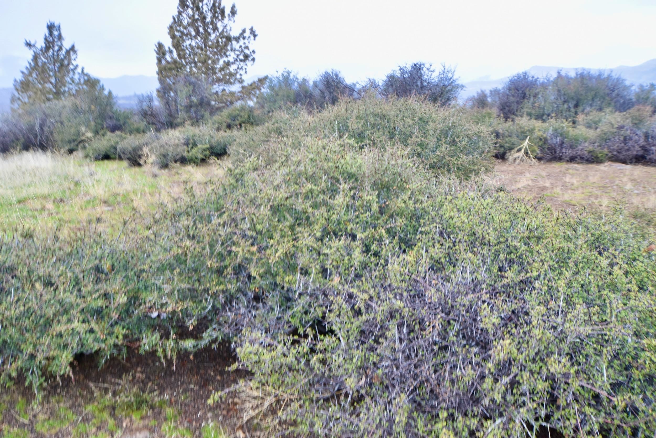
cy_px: 219
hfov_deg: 53.1
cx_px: 328
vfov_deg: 36.9
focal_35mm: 36
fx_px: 656
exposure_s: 1/60
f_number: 8
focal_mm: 24
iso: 400
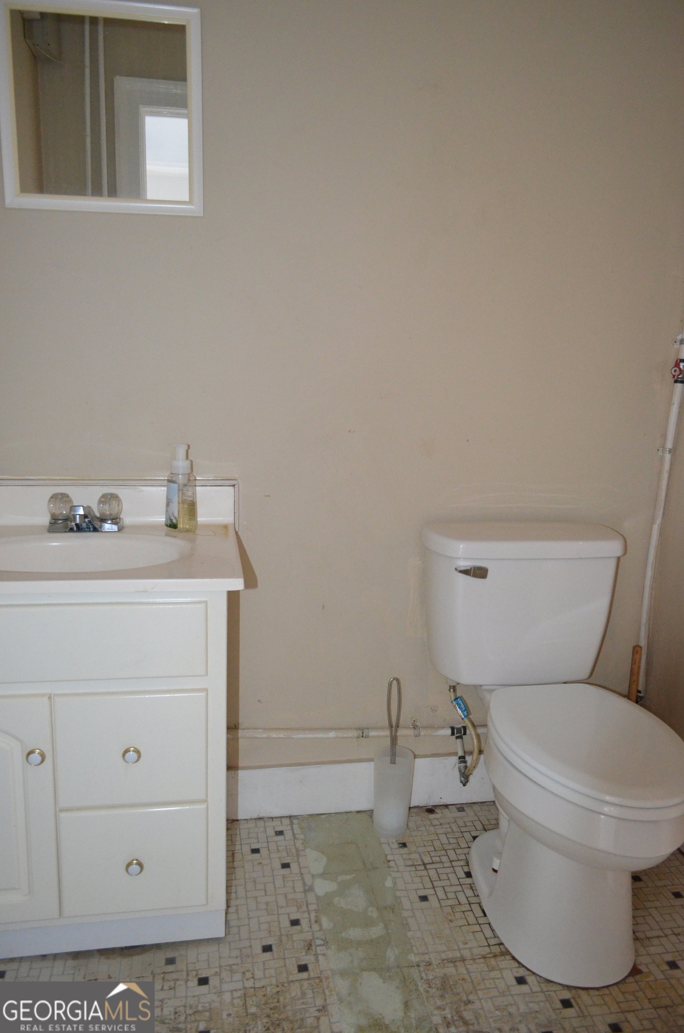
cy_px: 516
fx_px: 773
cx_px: 342
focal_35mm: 27
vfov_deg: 67.5
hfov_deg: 47.7
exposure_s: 1/60
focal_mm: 18
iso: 3200
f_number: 3.5
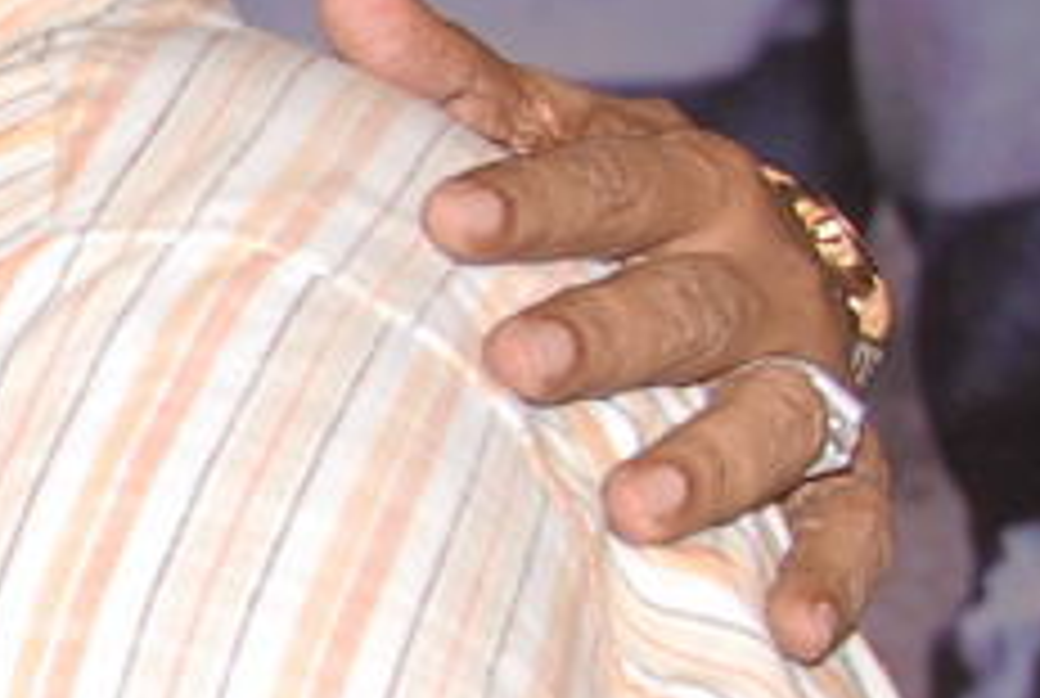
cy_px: 788
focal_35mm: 354
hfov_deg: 5.6
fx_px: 10246
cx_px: -1211
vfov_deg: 3.9
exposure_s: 1/125
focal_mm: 34
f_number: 6.3
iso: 320
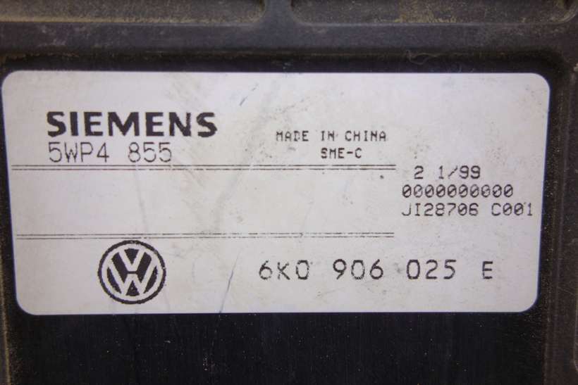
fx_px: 450
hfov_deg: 65.5
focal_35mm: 28
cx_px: 289
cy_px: 192
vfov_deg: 46.4
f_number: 2.8
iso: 125
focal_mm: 10.4
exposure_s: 1/100
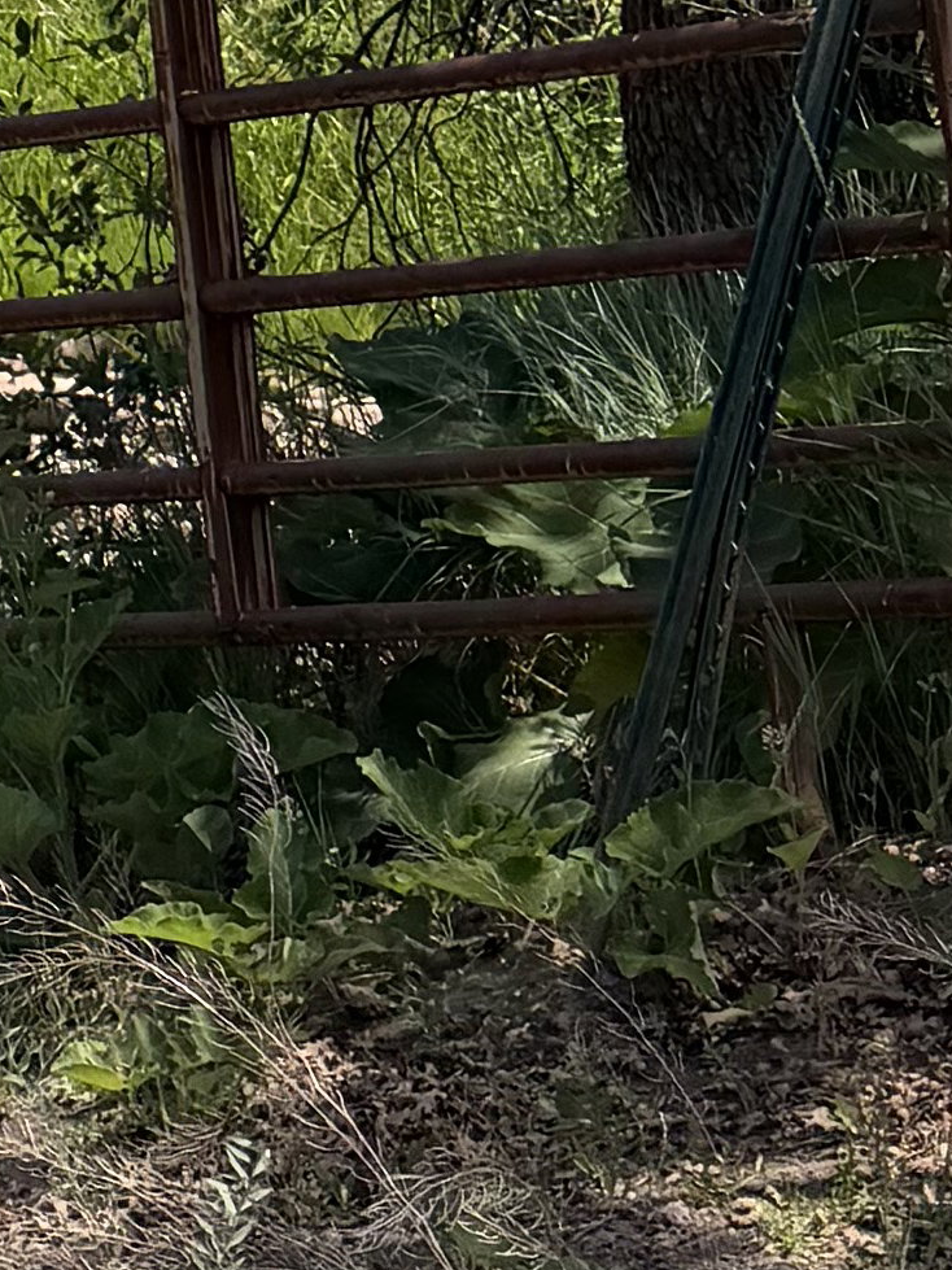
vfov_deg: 13.0
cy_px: -882
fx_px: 5135
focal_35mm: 140
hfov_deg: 9.3
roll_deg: +0.1
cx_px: -1420
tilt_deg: -2.7
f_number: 1.78
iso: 80
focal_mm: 6.76
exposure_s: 1/3759
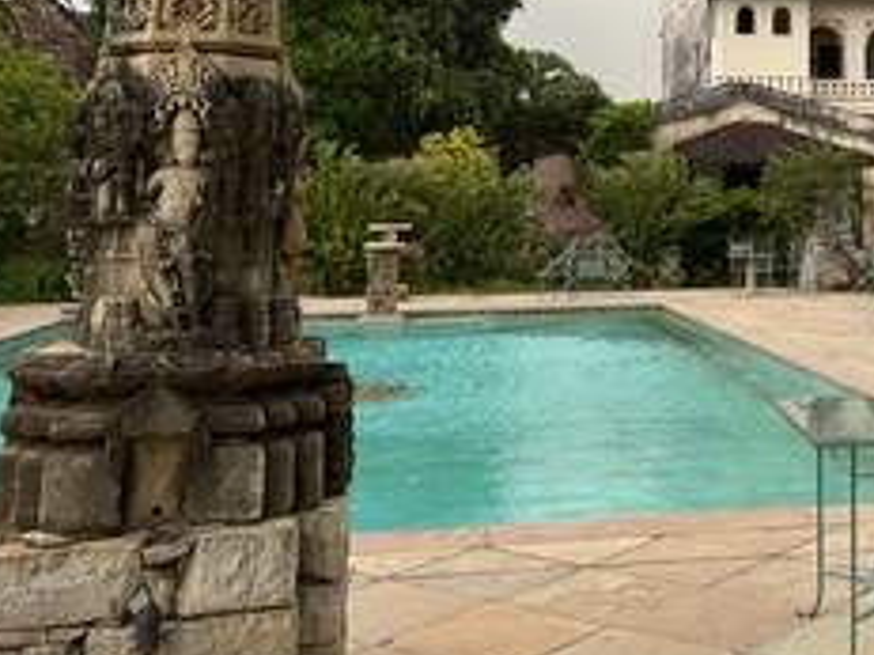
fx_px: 1363
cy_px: 53
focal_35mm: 54
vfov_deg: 26.0
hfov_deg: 34.0
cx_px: 757
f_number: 1.5
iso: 40
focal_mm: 5.7
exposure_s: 1/234
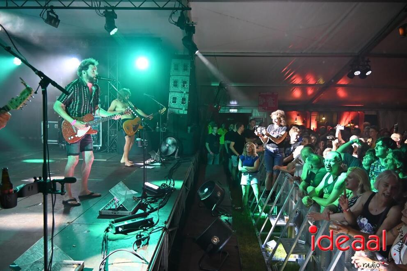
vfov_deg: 47.9
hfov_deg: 67.4
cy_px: 136
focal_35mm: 27
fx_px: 305
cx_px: 204
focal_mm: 18.5
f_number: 3.5
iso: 1250
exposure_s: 1/125
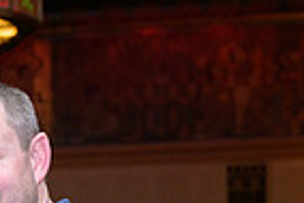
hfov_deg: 12.8
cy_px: 366
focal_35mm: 147
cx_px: -216
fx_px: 1243
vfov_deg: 9.0
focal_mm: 36
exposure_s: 1/200
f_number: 3.5
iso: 800
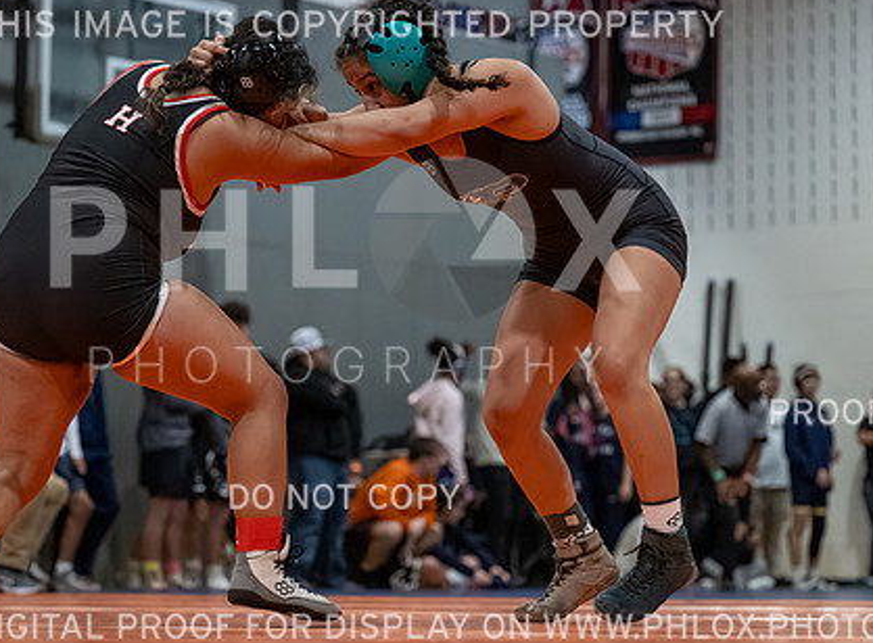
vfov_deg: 12.1
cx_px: 345
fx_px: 3032
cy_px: 342
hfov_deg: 16.4
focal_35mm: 121
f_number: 2.8
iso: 5000
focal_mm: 70
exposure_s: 1/800
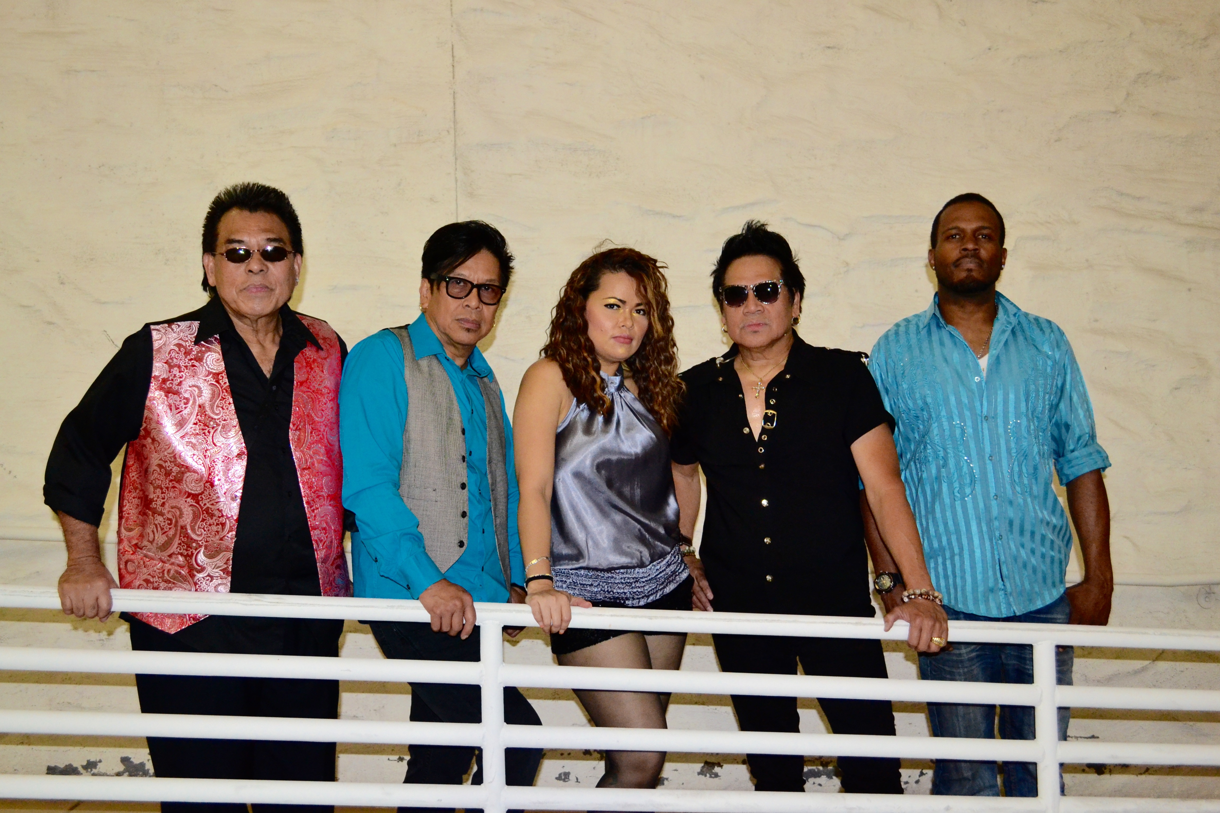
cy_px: 406
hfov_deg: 57.2
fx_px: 1118
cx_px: 610
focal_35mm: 33
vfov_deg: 40.0
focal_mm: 22
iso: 1600
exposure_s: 1/60
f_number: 3.8
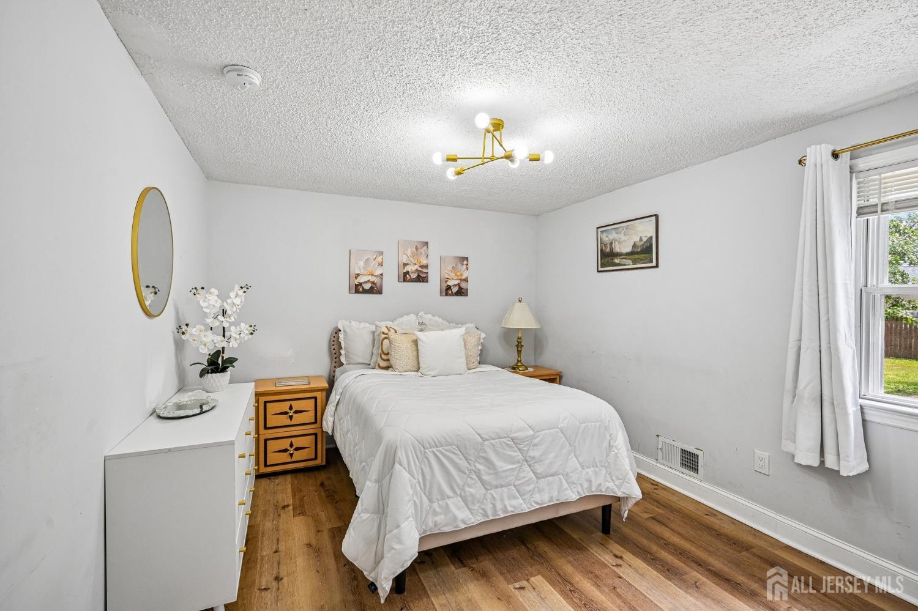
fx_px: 408
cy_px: 306
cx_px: 459
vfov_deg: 73.7
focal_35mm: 16
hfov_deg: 96.8
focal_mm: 16
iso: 800
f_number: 8
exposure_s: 1/160
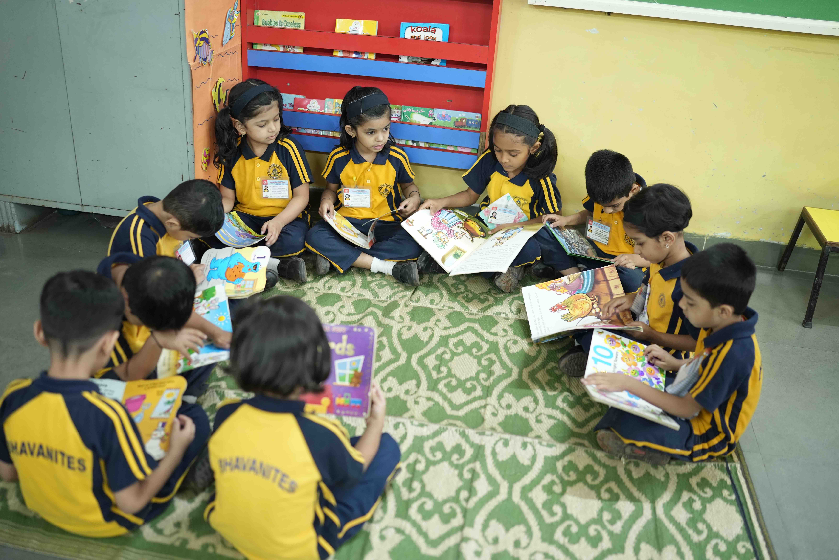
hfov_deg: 54.4
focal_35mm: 35
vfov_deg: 37.9
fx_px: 816
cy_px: 280
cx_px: 420
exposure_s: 1/80
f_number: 1.4
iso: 1250
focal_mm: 35
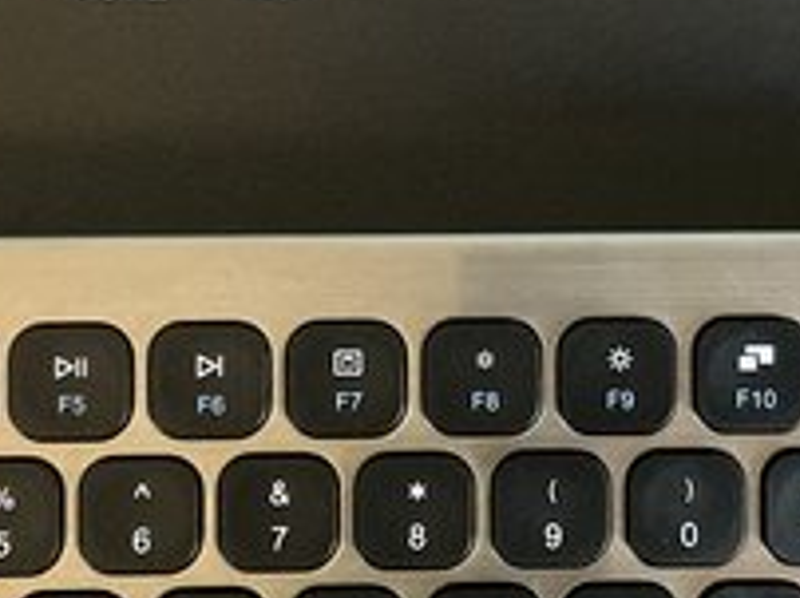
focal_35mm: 92
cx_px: 574
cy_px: 190
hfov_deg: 21.2
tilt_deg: -81.4
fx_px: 2124
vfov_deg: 16.0
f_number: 1.8
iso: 500
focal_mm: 3
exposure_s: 1/24
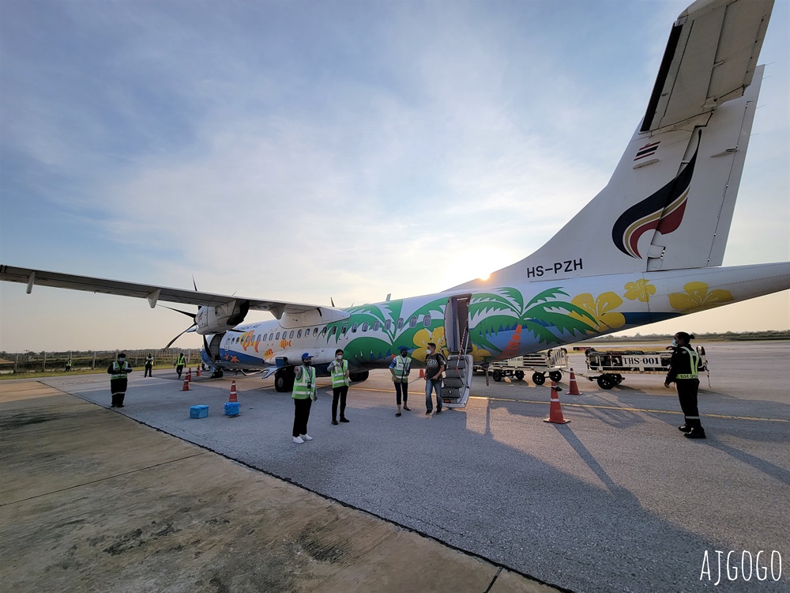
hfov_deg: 106.2
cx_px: 395
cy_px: 296
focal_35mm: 13
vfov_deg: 89.9
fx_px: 297
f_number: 2.2
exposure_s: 1/2643
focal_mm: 2.2
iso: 50
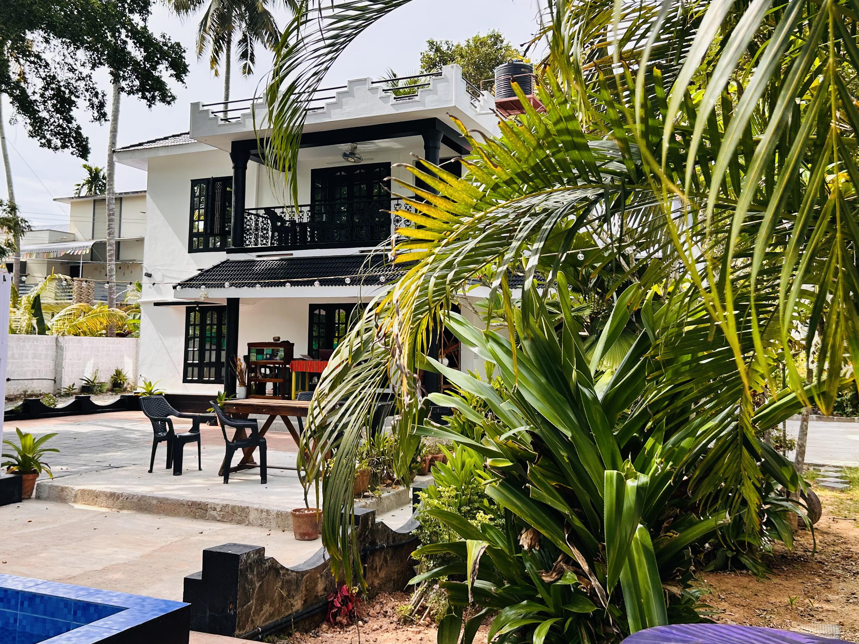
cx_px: 383
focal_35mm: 35
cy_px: 247
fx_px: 868
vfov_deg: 40.5
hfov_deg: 52.5
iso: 50
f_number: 1.5
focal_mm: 5.7
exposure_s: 1/2008
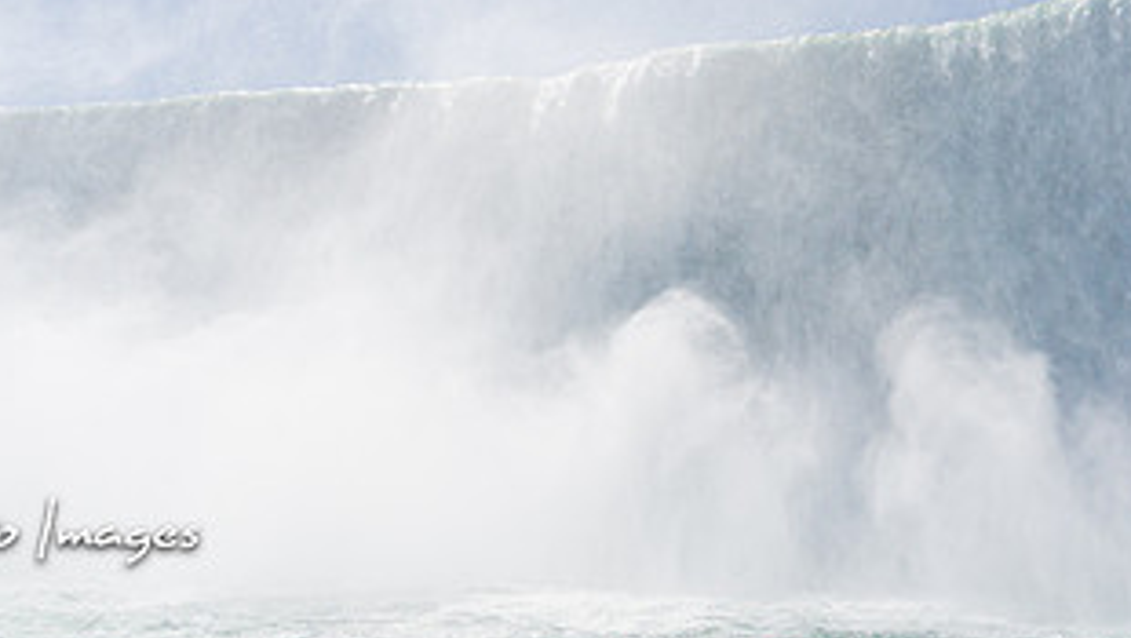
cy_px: 82
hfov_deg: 43.5
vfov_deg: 24.9
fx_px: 1411
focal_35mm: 47
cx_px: 664
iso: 100
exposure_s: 1/3200
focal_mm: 16
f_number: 5.6
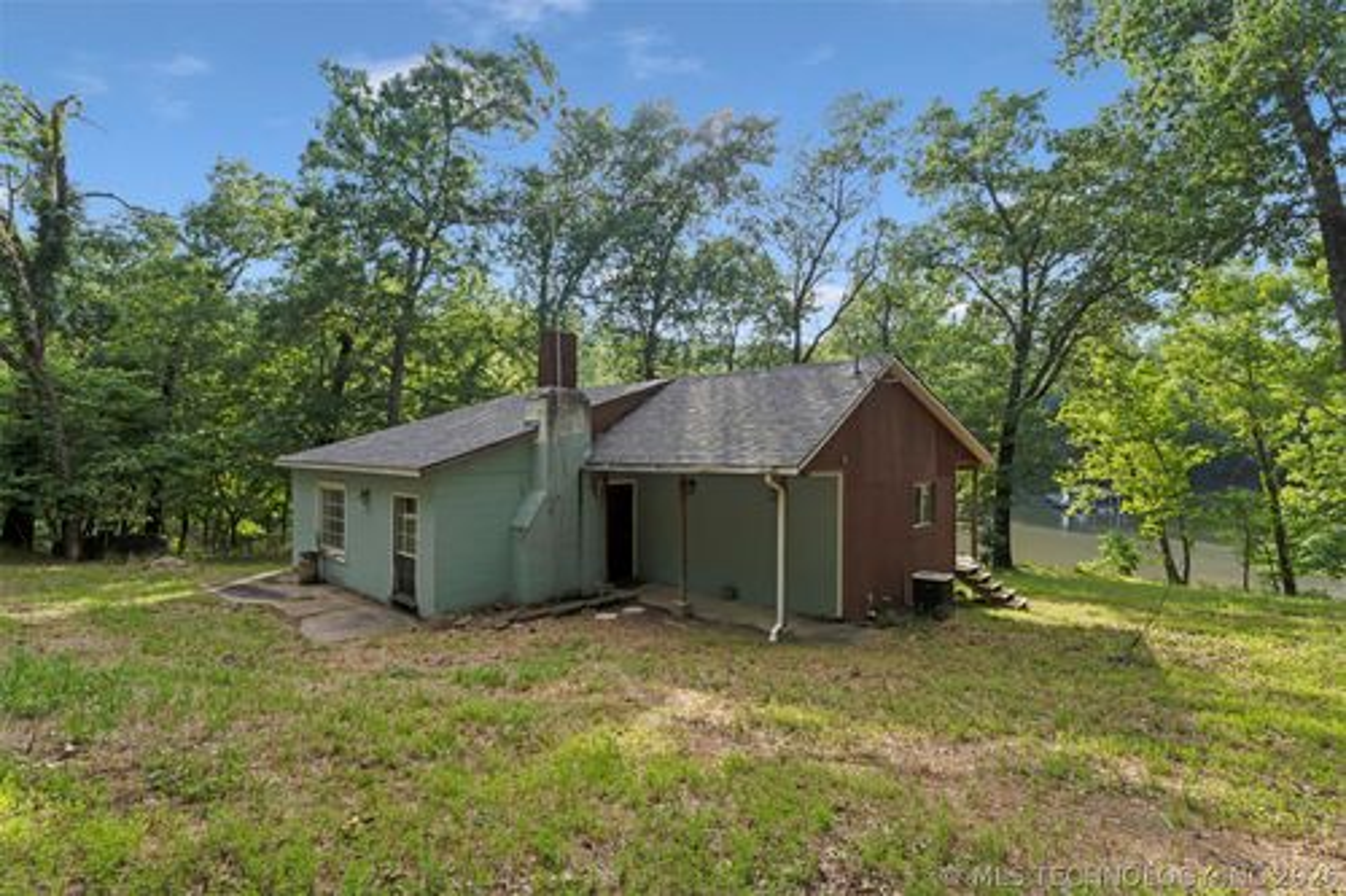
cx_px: 673
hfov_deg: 96.8
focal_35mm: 16
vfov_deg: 73.7
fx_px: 598
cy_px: 448
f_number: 9
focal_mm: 16
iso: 200
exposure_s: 1/320
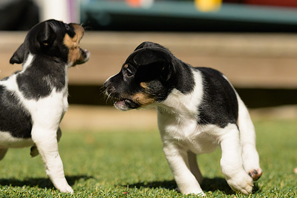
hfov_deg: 6.7
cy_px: 85
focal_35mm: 307
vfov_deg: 4.5
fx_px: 2535
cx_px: 69
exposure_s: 1/16000
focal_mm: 135
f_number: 2.8
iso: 800
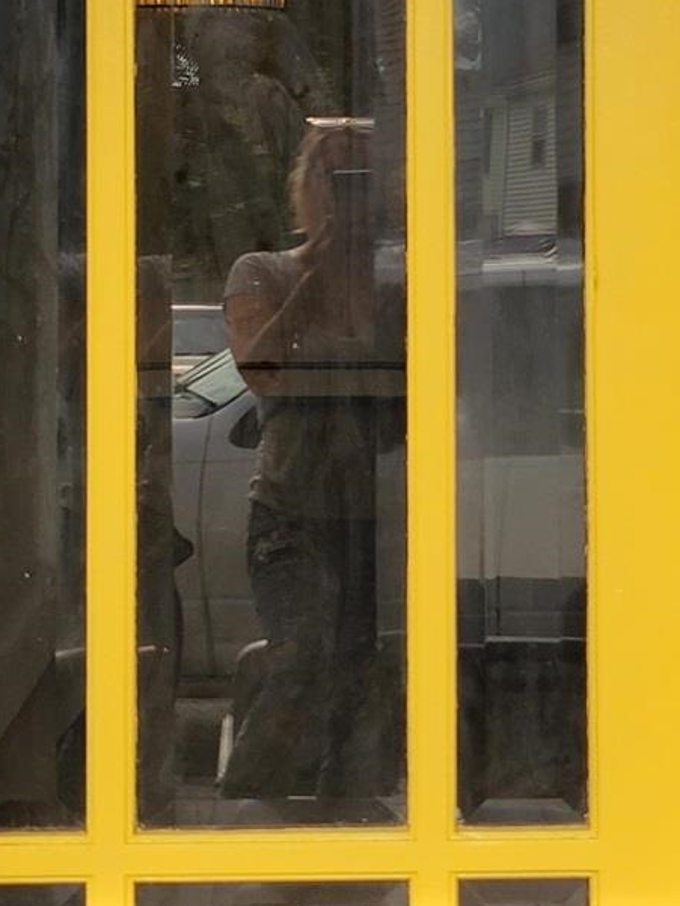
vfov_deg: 21.1
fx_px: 2409
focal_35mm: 92
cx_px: 418
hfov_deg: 16.1
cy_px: 228
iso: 50
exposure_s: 1/1563
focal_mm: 5
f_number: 1.8
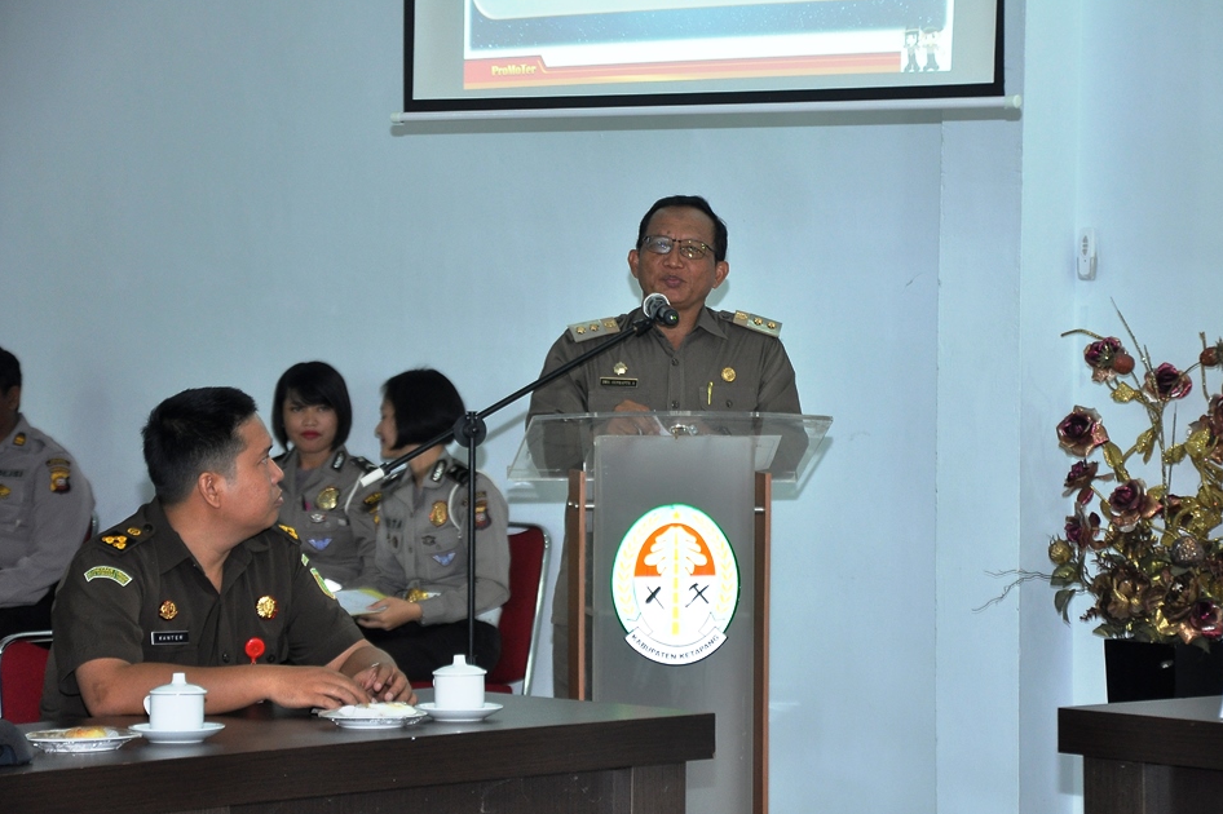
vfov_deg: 9.4
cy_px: 404
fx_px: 4958
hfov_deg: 14.1
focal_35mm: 146
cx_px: 659
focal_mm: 90
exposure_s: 1/40
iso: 800
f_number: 5.6
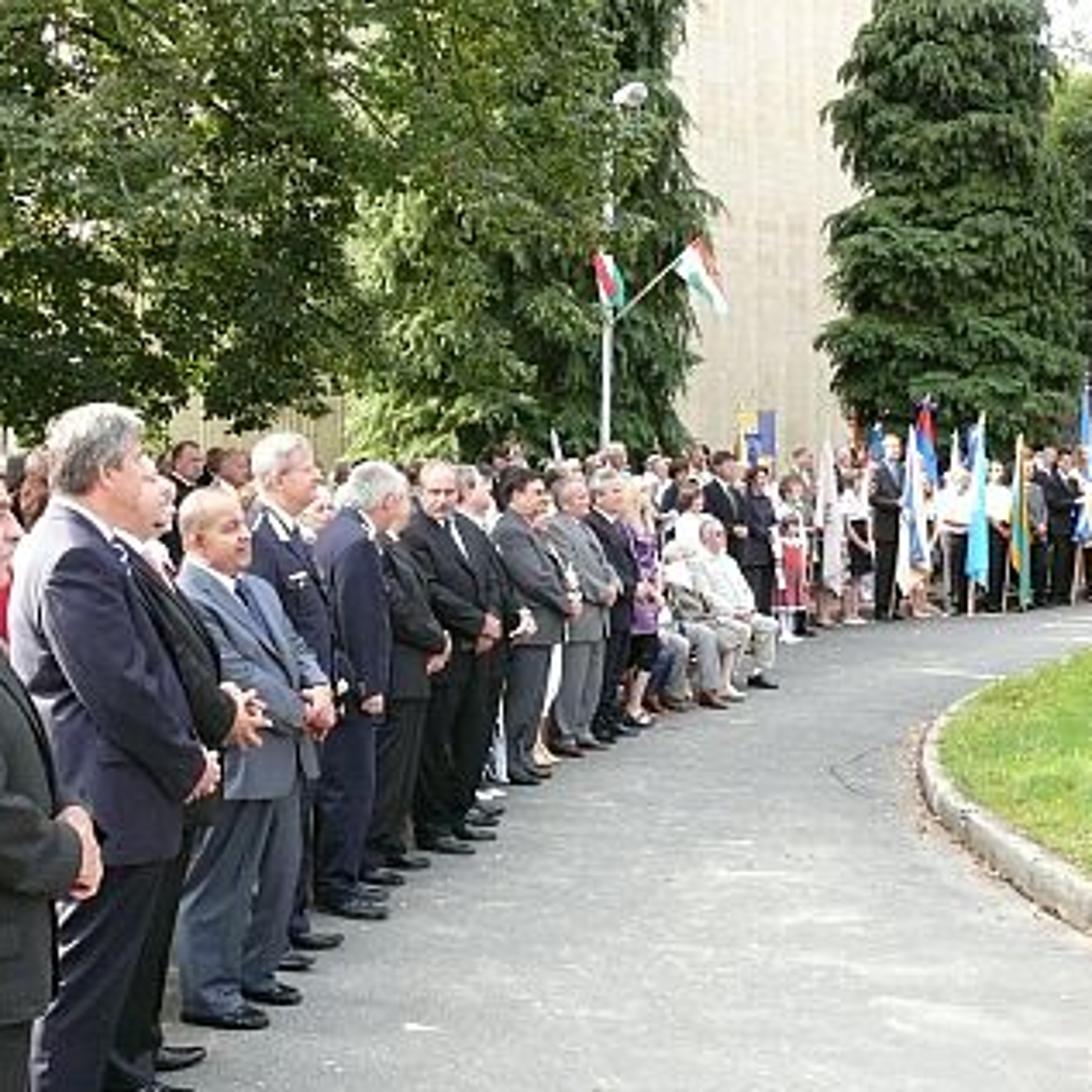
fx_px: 1570
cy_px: 555
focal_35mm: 44
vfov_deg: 38.3
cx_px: 458
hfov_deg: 38.2
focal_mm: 7.4
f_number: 5
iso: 400
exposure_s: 1/250
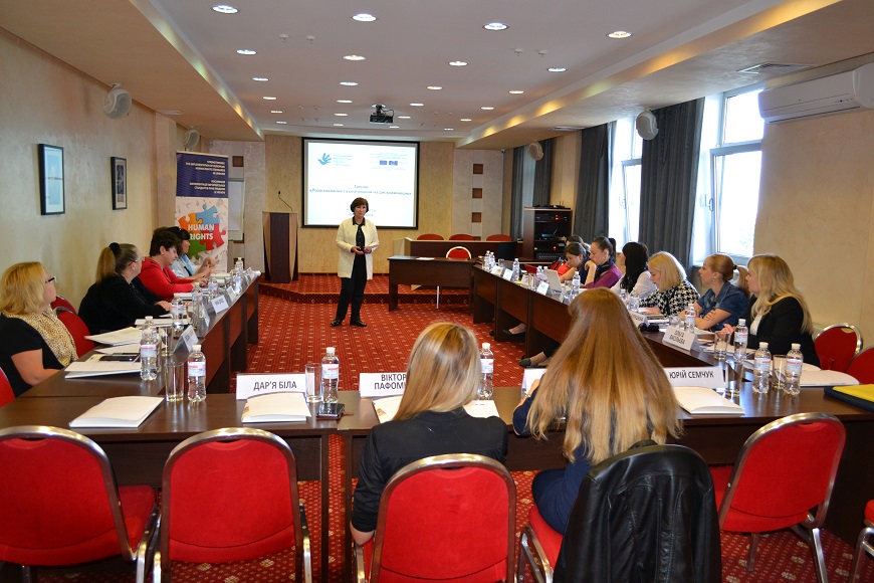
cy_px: 292
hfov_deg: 67.4
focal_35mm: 27
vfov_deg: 47.9
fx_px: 655
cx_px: 437
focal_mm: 18
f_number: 3.5
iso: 720
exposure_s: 1/60
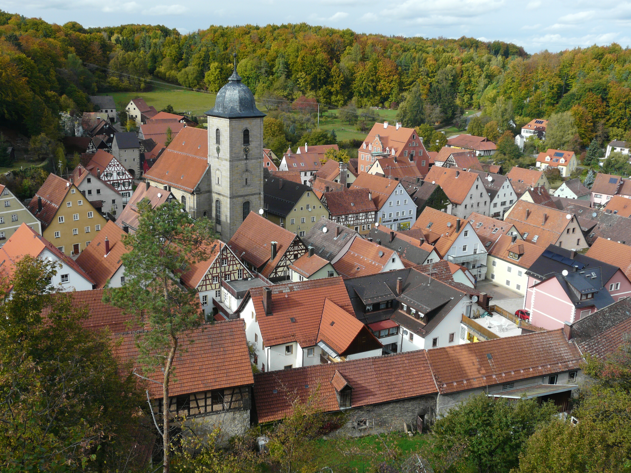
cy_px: 236
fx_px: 638
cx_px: 316
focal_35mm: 35
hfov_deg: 52.6
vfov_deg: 40.7
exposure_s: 1/160
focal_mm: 5.8
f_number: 4
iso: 100
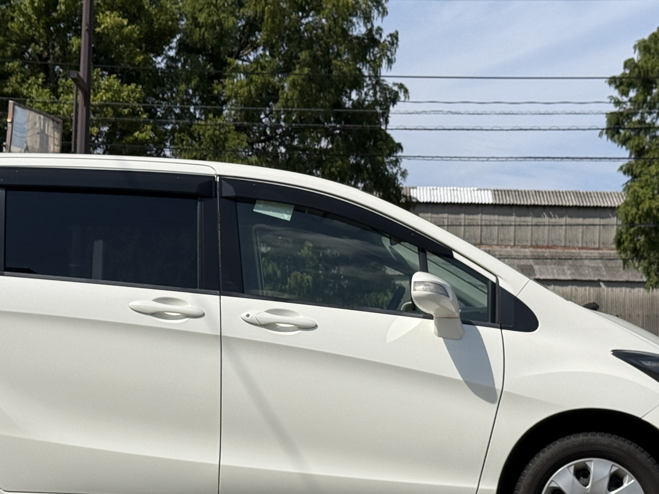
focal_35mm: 89
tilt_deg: +2.5
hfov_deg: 22.0
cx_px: 258
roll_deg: -1.1
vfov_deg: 16.5
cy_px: 339
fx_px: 1694
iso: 64
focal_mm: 6.76
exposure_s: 1/7874
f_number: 1.78
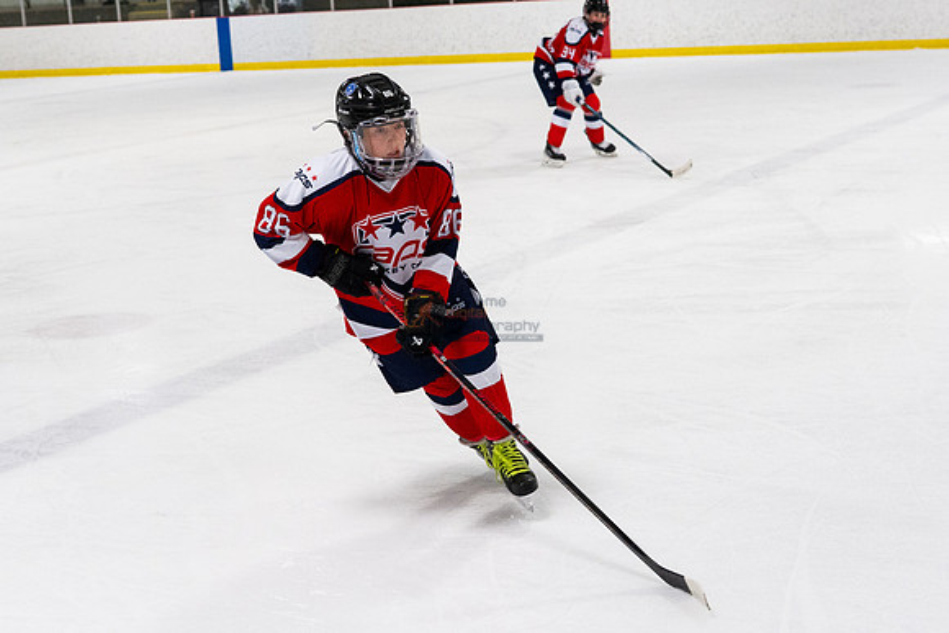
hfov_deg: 32.0
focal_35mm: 63
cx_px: 474
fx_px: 1653
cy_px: 251
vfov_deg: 21.7
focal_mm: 35
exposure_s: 1/800
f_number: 3.2
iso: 2000
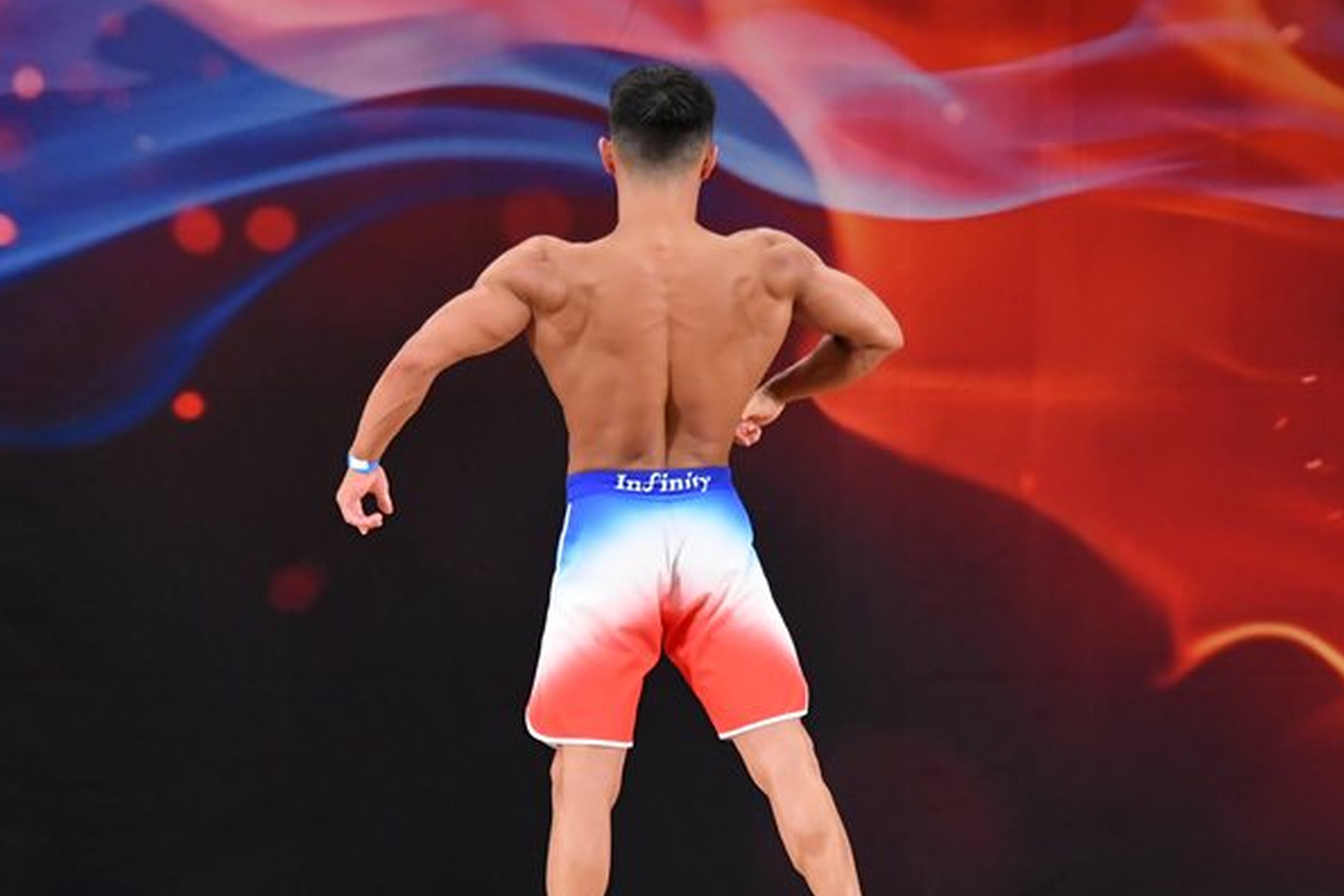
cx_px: 718
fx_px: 11684
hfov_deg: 6.6
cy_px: 563
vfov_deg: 4.4
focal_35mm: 313
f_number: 5.6
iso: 3200
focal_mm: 160
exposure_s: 1/400
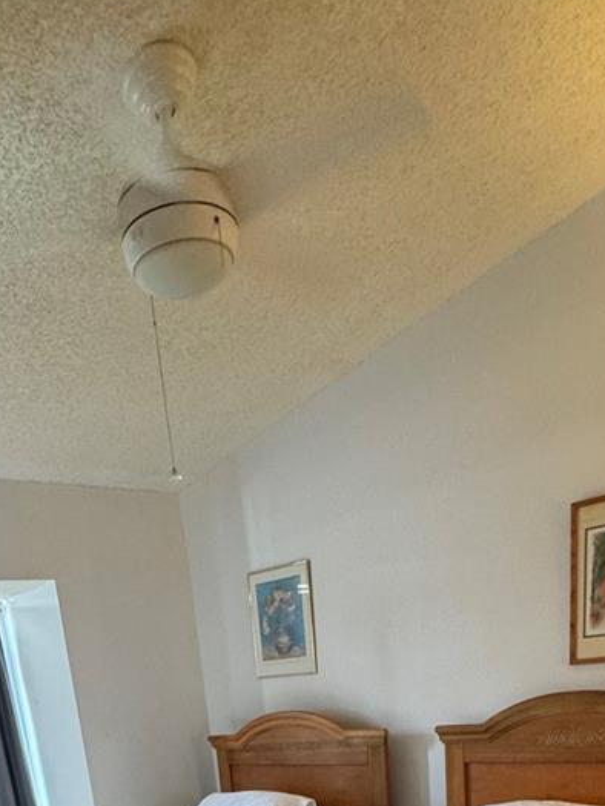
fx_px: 745
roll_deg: +6.4
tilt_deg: -14.3
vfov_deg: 43.1
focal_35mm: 32
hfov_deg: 43.9
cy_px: 903
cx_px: 232
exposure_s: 1/60
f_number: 2.2
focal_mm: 2.22
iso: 250
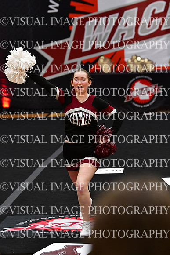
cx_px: 85
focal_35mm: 195
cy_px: 128
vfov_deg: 10.5
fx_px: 1380
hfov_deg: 7.0
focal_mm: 130
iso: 4000
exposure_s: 1/500
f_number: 4
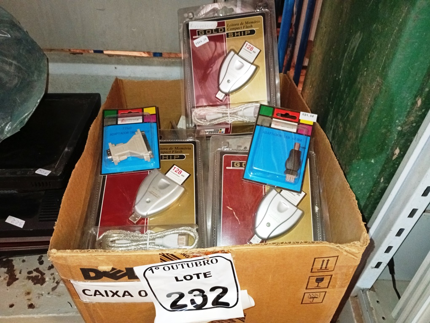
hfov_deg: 65.2
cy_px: 162
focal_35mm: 27
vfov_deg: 51.5
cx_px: 215
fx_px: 336
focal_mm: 3.98
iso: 1418
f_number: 1.8
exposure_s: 1/20
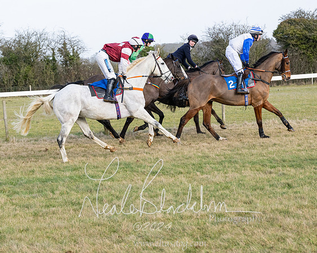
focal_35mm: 118
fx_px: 1110
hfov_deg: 16.2
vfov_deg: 13.0
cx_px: 127
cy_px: 126
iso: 400
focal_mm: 70
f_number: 5
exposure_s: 1/1250
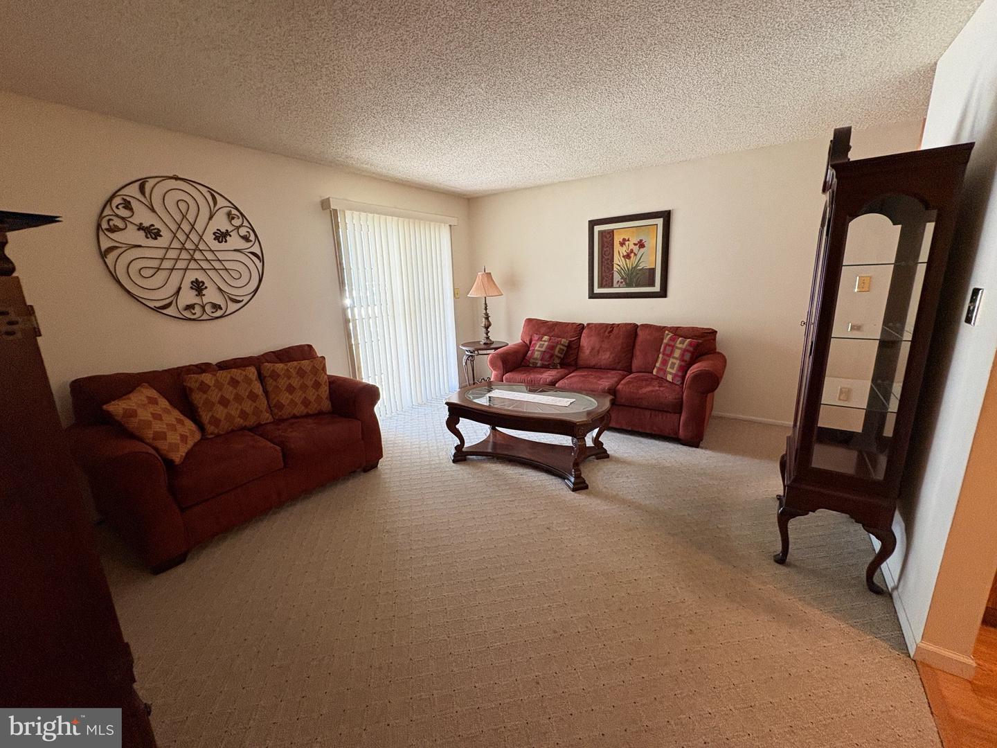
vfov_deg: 85.7
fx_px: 403
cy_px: 374
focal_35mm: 14
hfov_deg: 102.1
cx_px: 498
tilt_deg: -13.0
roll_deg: +3.0
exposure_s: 1/60
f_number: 2.2
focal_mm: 2.22
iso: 250
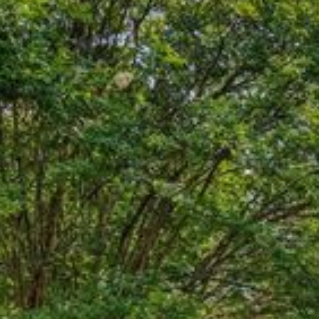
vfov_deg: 21.4
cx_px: 441
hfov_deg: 20.6
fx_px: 782
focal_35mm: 75
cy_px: 383
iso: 220
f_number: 1.8
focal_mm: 8.67
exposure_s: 1/5000
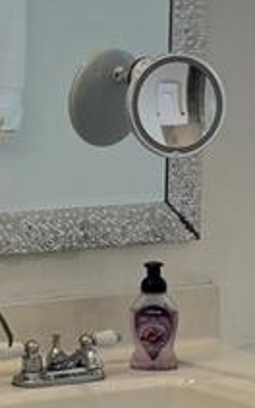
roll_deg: -0.5
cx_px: 0
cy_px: 267
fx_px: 1745
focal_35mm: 157
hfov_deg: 8.3
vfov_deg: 13.3
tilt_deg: -9.6
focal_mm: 5.96
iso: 32
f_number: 1.6
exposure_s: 1/129
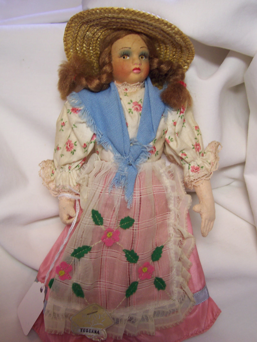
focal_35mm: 37
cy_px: 171
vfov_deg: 50.1
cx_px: 128
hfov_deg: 38.7
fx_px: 366
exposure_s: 1/30
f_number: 2.8
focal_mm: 5.6
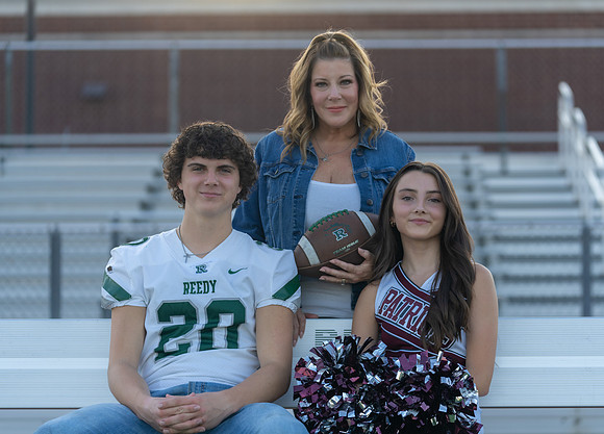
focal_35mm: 116
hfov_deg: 17.2
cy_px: 217
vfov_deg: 12.4
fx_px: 2001
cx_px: 326
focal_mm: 108
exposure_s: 1/500
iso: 100
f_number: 2.8
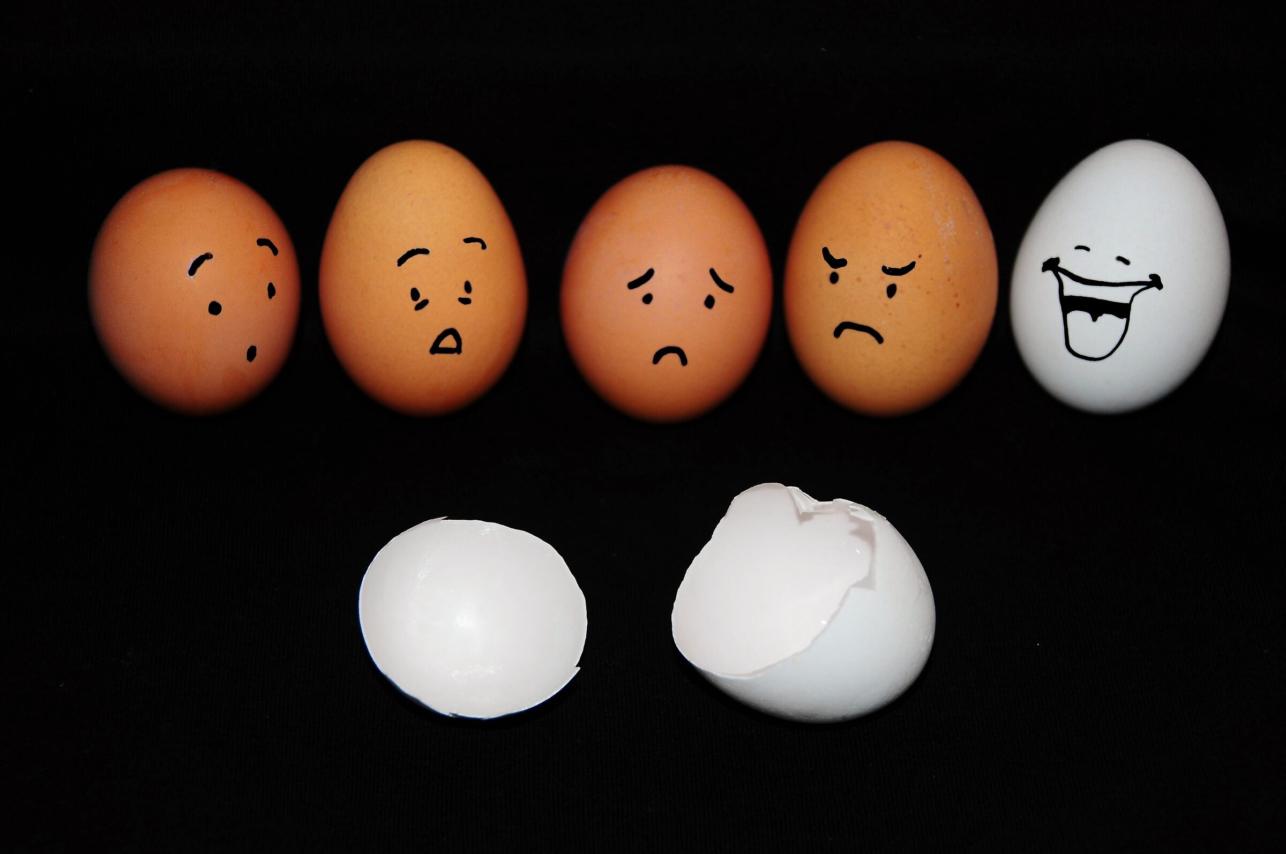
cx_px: 643
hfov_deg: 26.0
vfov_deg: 17.4
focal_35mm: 78
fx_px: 2783
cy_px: 427
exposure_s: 1/60
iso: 200
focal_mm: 52
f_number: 4.8
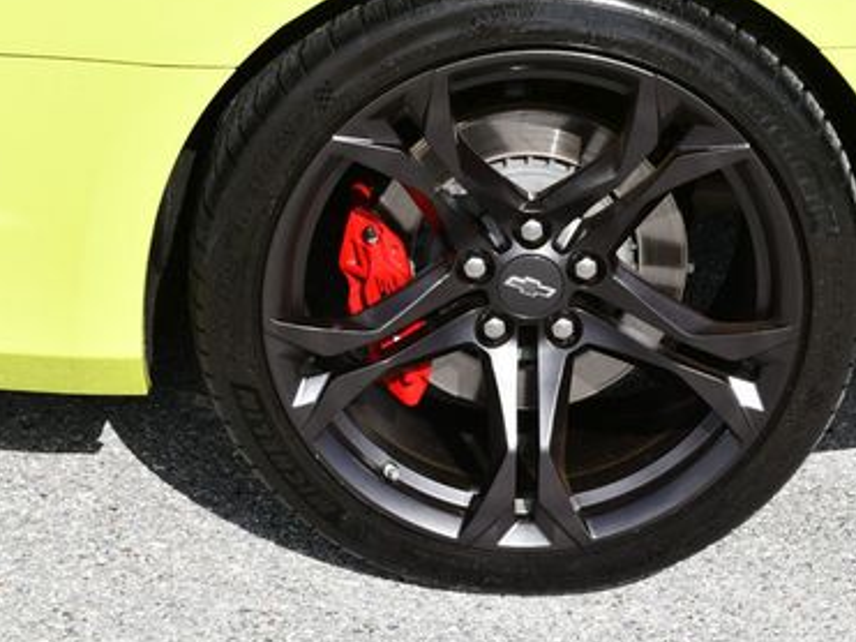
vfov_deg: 13.1
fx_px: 2793
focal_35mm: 113
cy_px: 275
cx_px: 510
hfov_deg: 17.4
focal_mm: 34
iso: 110
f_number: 8
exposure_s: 1/250
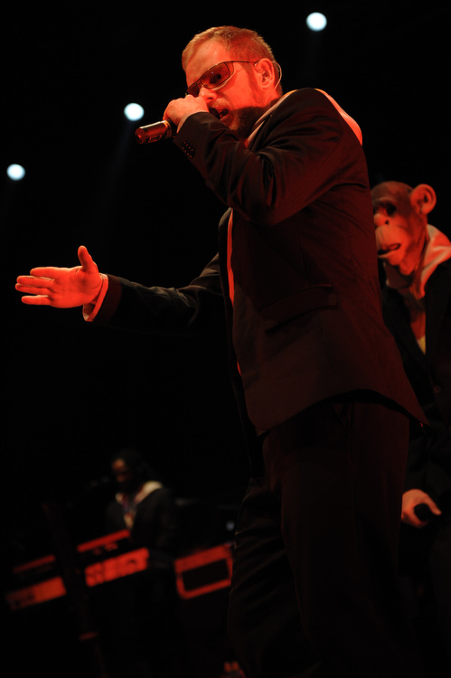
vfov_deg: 28.9
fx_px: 1317
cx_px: 226
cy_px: 339
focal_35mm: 70
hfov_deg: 19.4
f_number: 2.8
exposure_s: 1/400
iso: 1600
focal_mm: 70
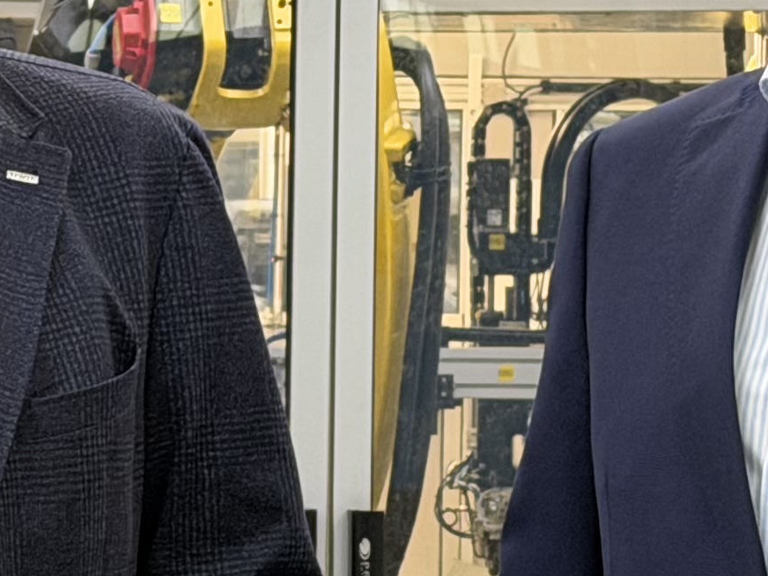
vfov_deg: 6.7
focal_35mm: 222
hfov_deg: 8.8
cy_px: 482
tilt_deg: -3.2
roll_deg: -0.4
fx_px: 4925
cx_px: -180
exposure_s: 1/50
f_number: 1.78
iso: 250
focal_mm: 6.76
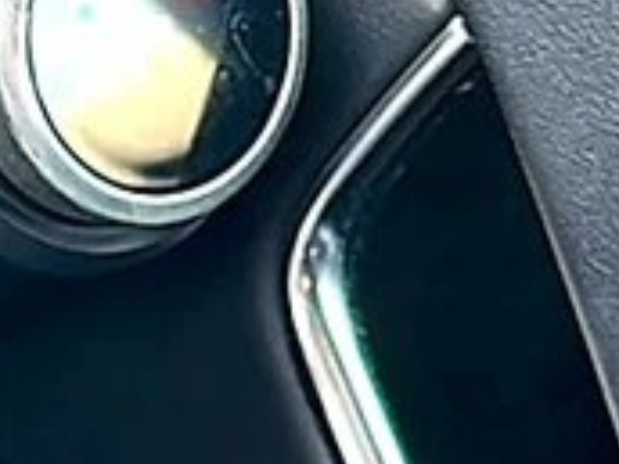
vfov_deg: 8.9
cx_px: -515
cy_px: 77
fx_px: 2986
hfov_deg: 11.0
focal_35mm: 167
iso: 64
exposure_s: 1/66
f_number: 1.78
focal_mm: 6.86
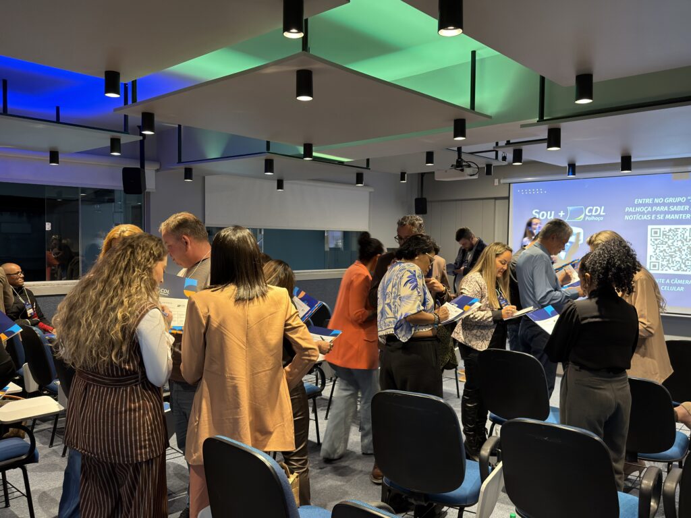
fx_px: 559
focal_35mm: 28
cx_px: 346
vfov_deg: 49.7
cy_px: 259
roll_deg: -0.8
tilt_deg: -2.2
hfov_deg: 63.4
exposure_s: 1/30
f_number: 1.78
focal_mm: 6.76
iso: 500
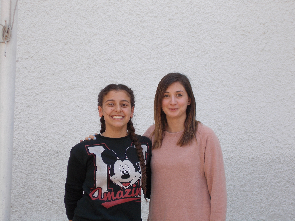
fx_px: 844
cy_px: 110
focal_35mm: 99
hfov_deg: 19.8
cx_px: 148
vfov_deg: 14.9
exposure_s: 1/100
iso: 80
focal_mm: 17.6
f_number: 5.5
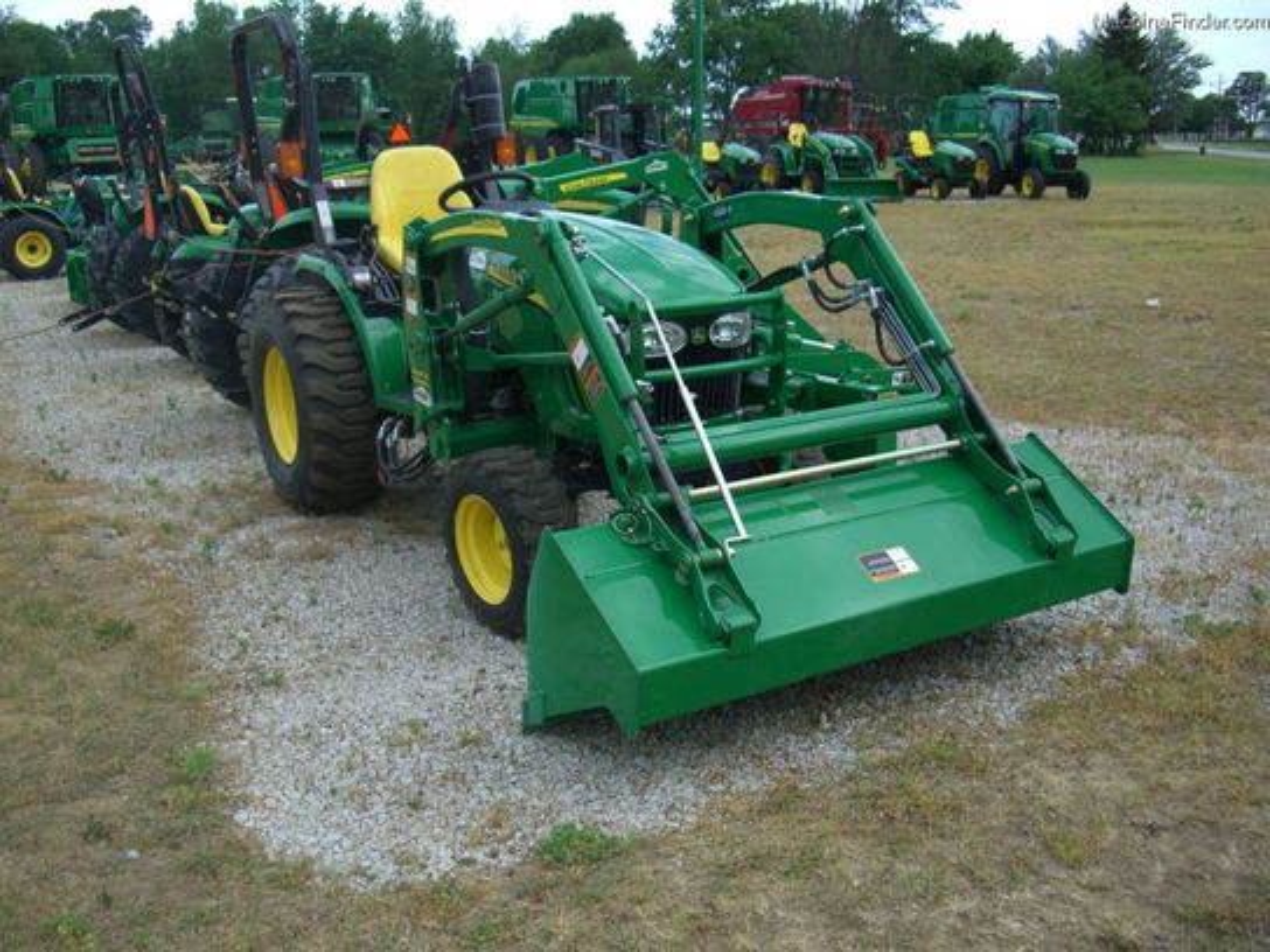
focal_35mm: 38
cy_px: 476
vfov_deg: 37.7
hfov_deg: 49.0
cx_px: 635
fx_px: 1394
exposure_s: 1/320
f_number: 2.8
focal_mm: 7.9
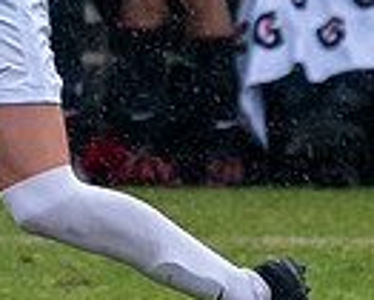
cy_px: -83
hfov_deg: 0.6
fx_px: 35724
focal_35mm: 3225
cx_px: -178
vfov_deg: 0.5
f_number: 5.6
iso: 3200
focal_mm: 315
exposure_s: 1/1000
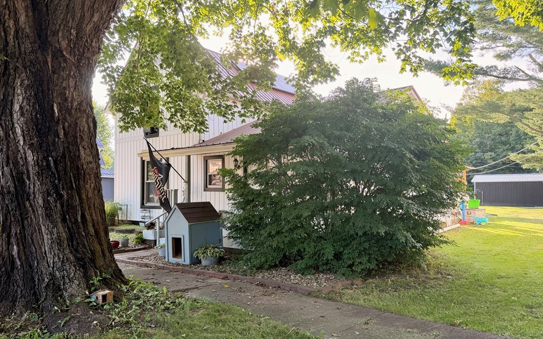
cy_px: 192
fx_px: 400
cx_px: 270
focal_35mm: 27
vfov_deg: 45.9
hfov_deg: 68.4
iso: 100
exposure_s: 1/303
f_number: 1.78
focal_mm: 6.76
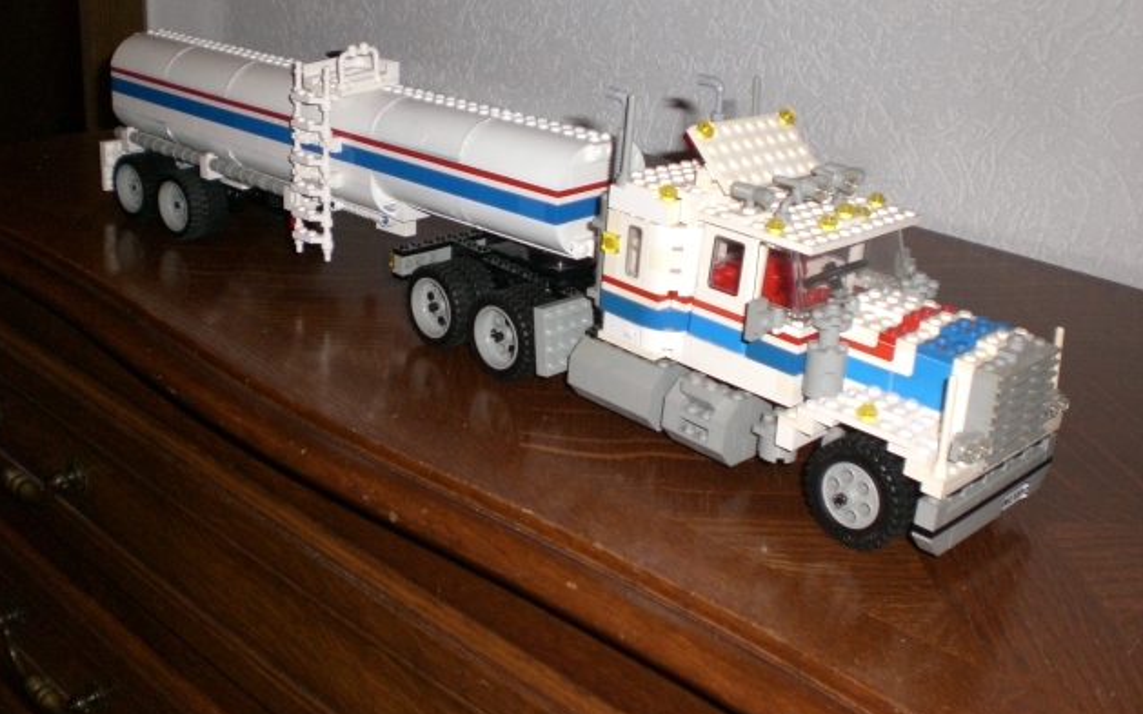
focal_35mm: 41
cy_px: 287
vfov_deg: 31.2
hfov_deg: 48.2
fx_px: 1277
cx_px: 563
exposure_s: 1/60
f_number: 3.1
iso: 200
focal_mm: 6.3
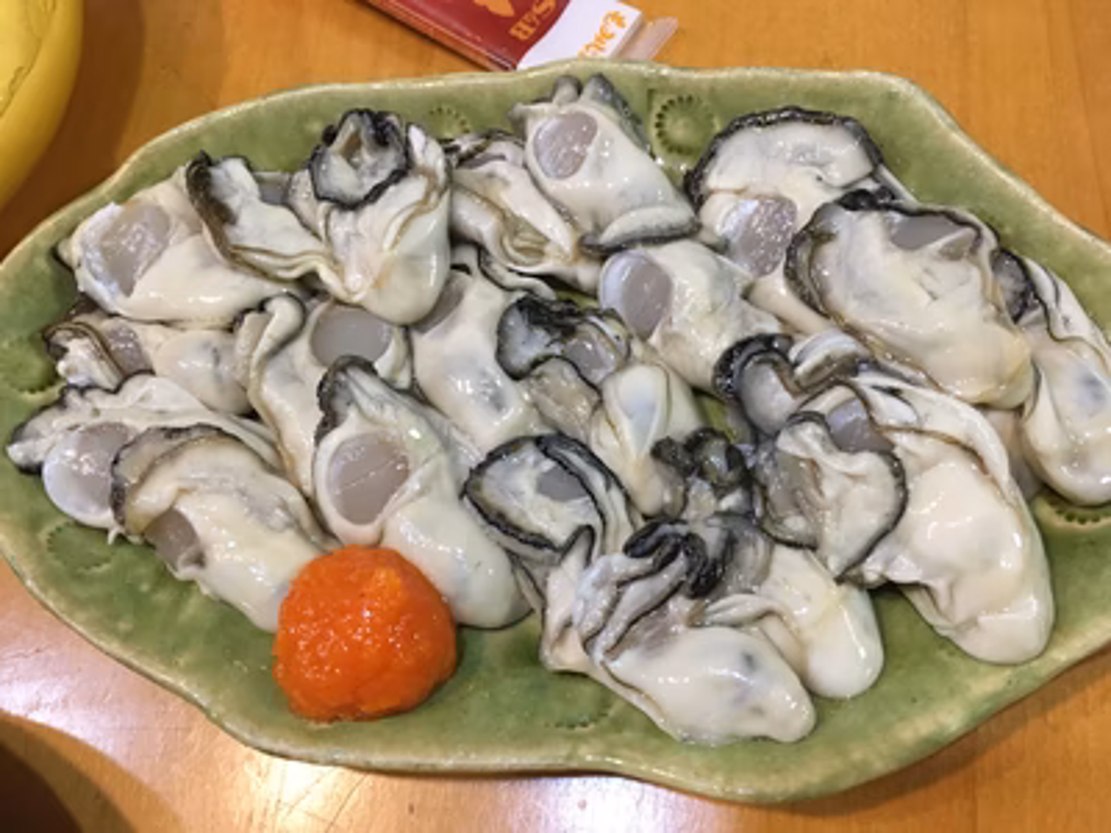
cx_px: 556
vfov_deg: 48.2
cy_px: 416
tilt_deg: -65.8
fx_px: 931
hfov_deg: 61.7
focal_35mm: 29
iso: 125
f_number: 2.2
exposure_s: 1/30
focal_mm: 4.15
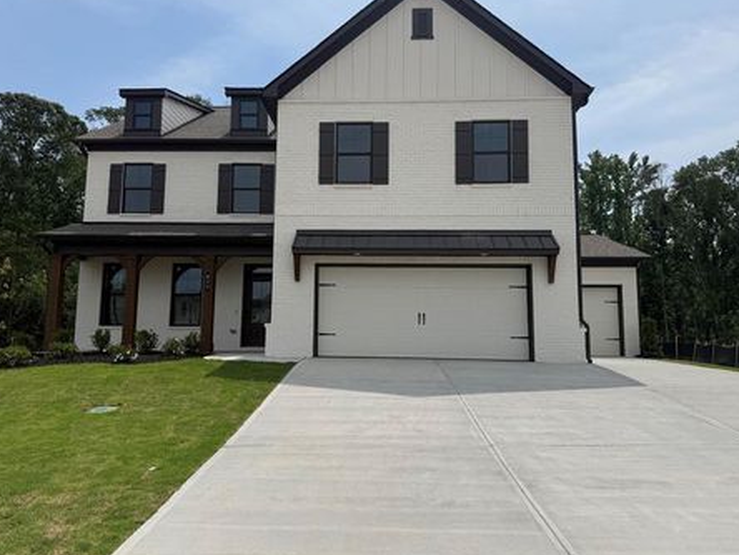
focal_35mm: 27
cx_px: 363
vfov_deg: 51.3
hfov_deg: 65.3
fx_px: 576
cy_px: 262
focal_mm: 6.76
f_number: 1.78
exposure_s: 1/10309
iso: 80
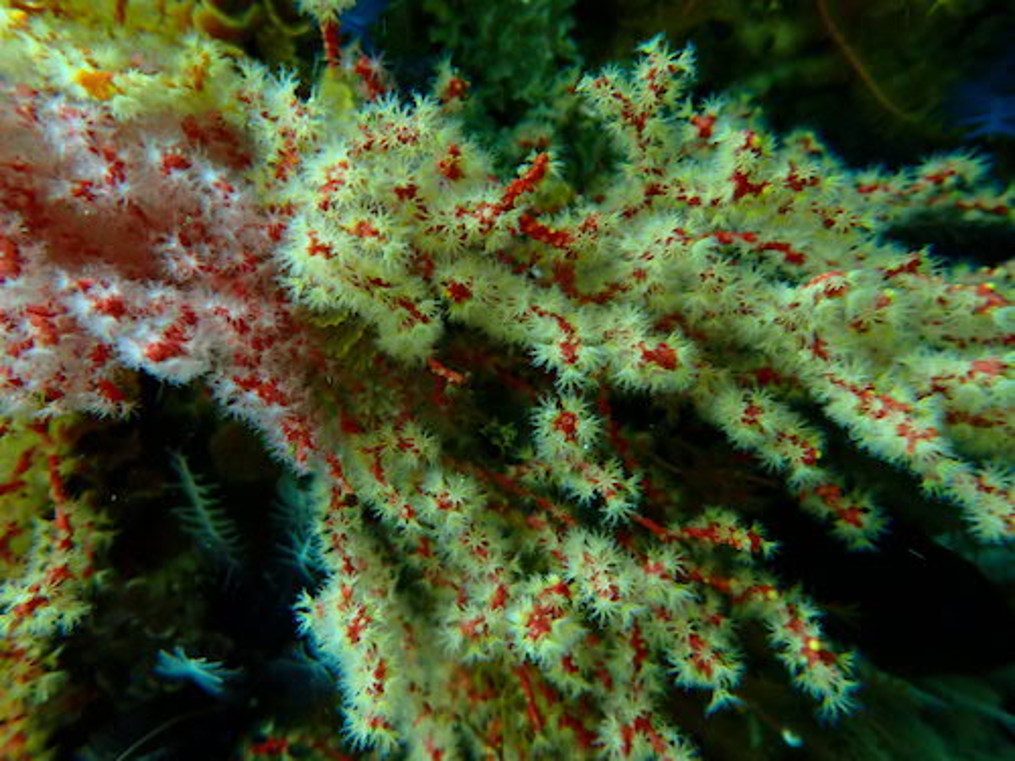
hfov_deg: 69.4
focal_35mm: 25
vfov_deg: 54.9
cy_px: 380
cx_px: 508
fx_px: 733
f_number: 2.8
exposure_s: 1/60
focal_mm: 4.5
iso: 250
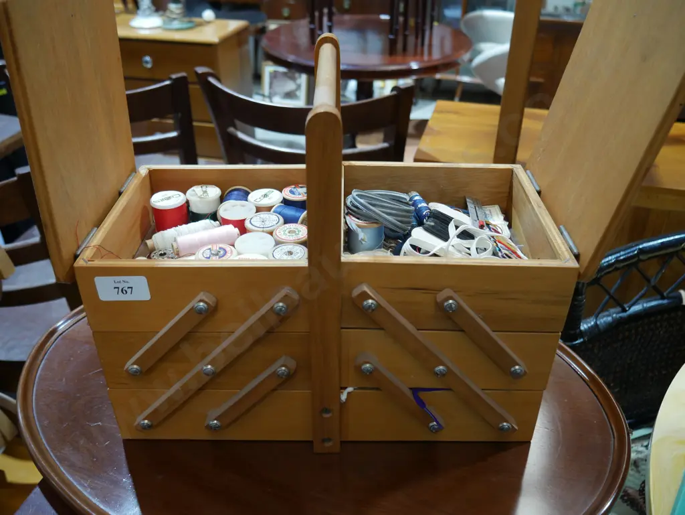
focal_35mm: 32
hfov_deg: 56.8
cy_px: 258
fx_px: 634
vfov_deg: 44.2
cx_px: 342
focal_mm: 16
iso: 500
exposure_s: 1/60
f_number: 3.6
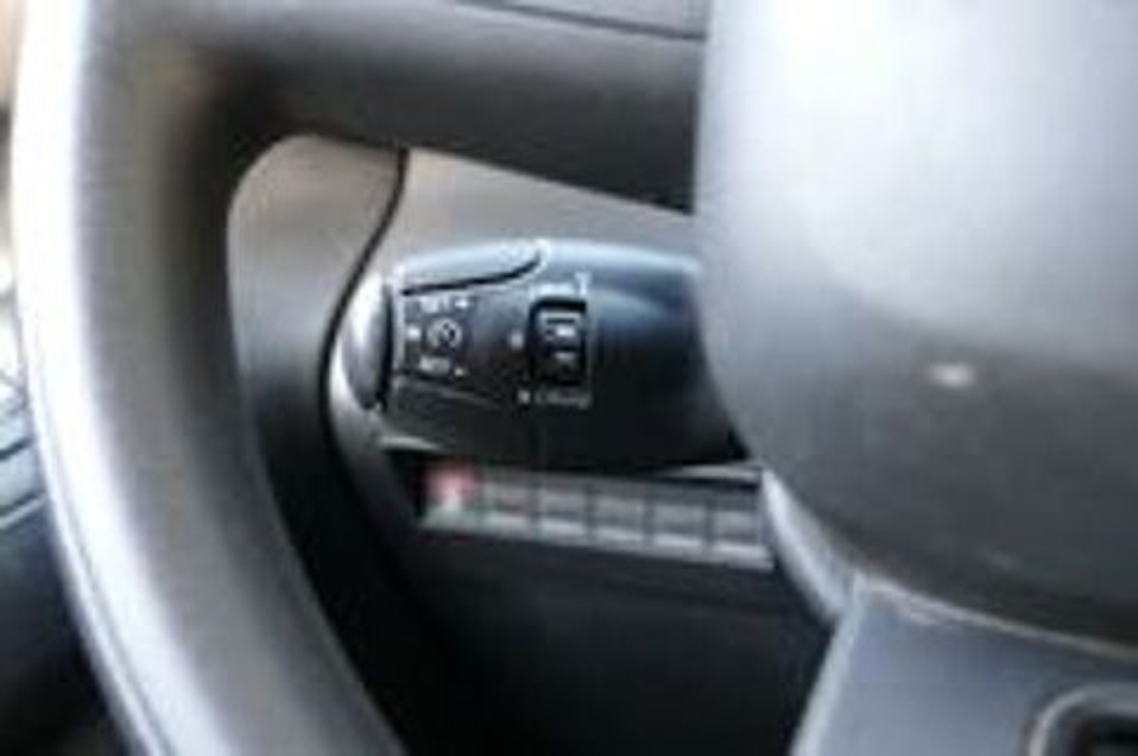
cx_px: 569
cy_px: 378
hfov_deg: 42.0
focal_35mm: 47
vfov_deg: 28.6
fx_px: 1484
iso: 800
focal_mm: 17.27
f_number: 3.3
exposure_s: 1/80
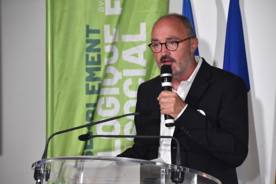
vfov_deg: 7.3
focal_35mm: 188
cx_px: 138
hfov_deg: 11.0
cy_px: 92
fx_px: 1437
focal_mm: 125
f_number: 6
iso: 1600
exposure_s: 1/200
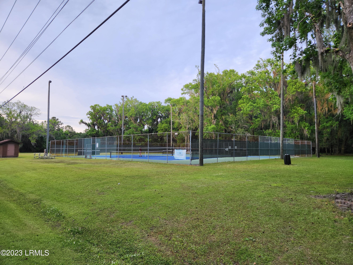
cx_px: 176
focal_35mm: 23
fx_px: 235
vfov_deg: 58.9
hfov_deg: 73.9
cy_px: 132
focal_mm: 5.4
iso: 25
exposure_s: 1/180
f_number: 1.8
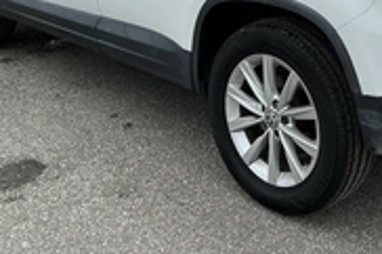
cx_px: 294
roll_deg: +0.8
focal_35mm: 64
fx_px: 678
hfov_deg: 30.8
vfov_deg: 19.8
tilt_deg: -8.3
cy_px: -57
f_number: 1.8
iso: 25
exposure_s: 1/666
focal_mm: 3
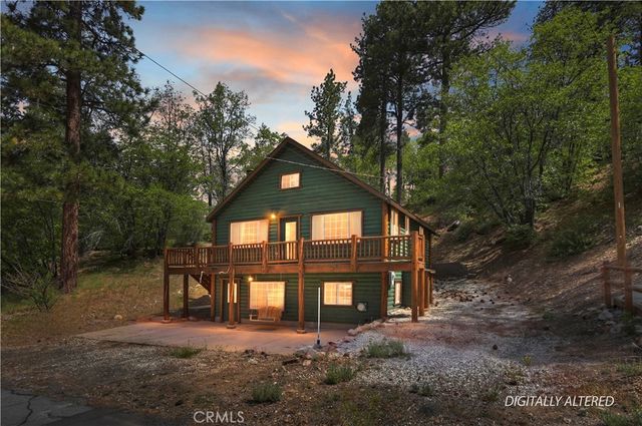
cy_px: 213
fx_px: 312
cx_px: 321
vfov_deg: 68.7
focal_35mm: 18
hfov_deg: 91.7
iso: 100
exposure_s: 1/640
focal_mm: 17.5
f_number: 8
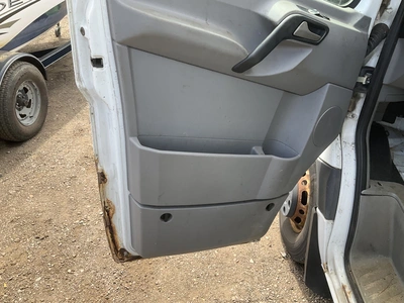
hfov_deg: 61.7
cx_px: 202
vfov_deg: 48.2
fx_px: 338
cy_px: 152
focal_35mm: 29
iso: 25
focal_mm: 3
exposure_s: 1/309
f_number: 1.8
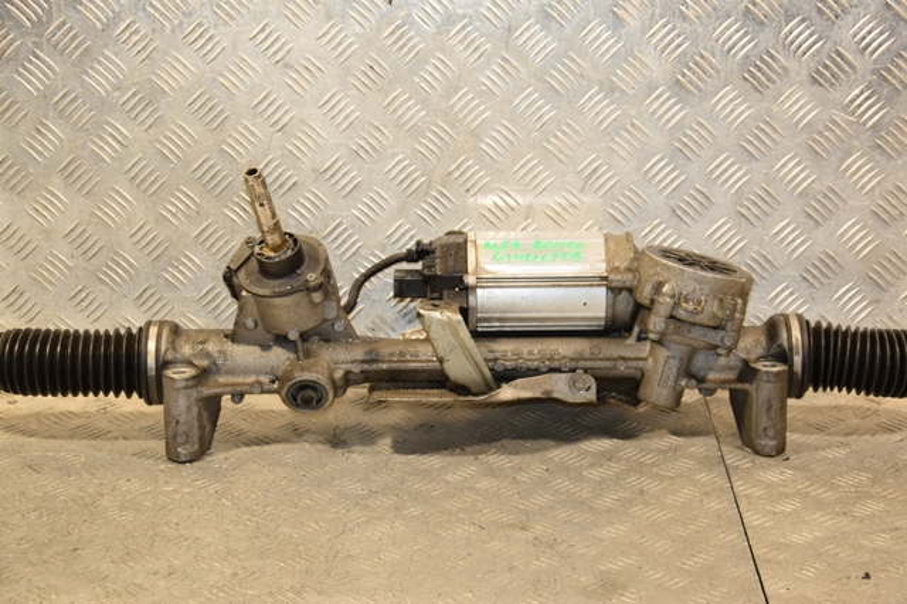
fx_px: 1889
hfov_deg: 27.0
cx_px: 454
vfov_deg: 18.2
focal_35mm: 75
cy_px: 302
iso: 800
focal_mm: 50
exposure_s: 1/125
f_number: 5
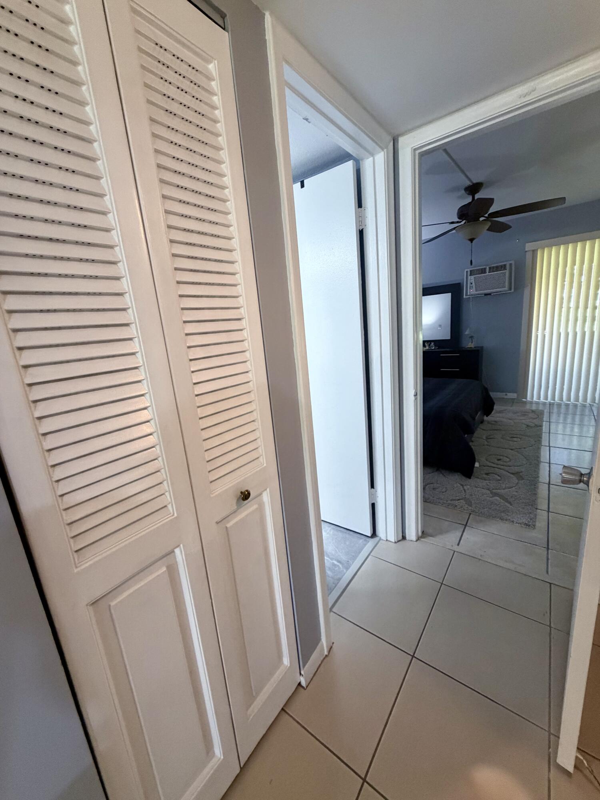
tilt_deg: -12.6
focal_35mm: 14
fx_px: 324
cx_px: 300
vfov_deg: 102.1
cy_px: 400
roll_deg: +5.8
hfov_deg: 85.7
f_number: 2.2
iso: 320
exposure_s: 1/60
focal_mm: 2.22
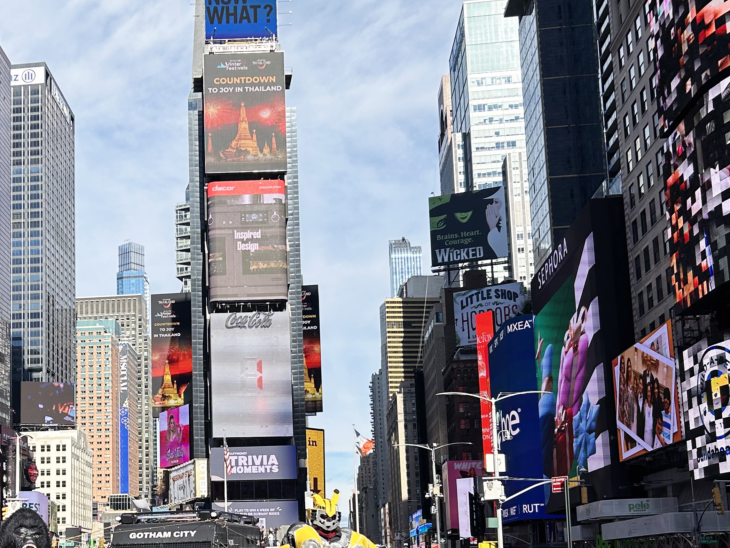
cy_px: 400
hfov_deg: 37.1
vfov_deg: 28.7
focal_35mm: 50
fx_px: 1054
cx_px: 170
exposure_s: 1/3165
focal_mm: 5.7
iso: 50
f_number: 1.5
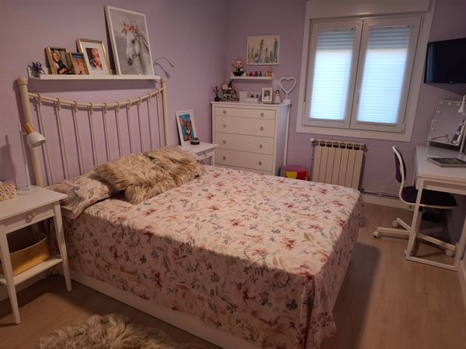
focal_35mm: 23
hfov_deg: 73.9
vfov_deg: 58.9
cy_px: 174
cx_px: 233
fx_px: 310
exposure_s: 1/120
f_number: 1.8
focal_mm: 5.54
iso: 160
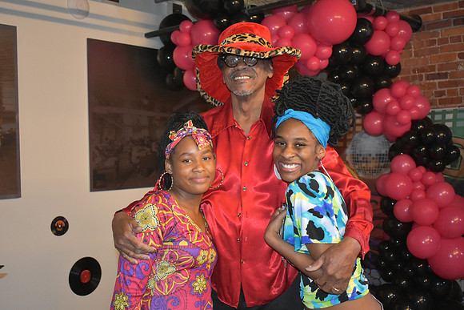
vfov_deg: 30.9
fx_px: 561
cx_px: 232
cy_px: 155
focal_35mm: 44
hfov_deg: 45.0
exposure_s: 1/60
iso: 5000
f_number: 4.2
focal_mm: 29
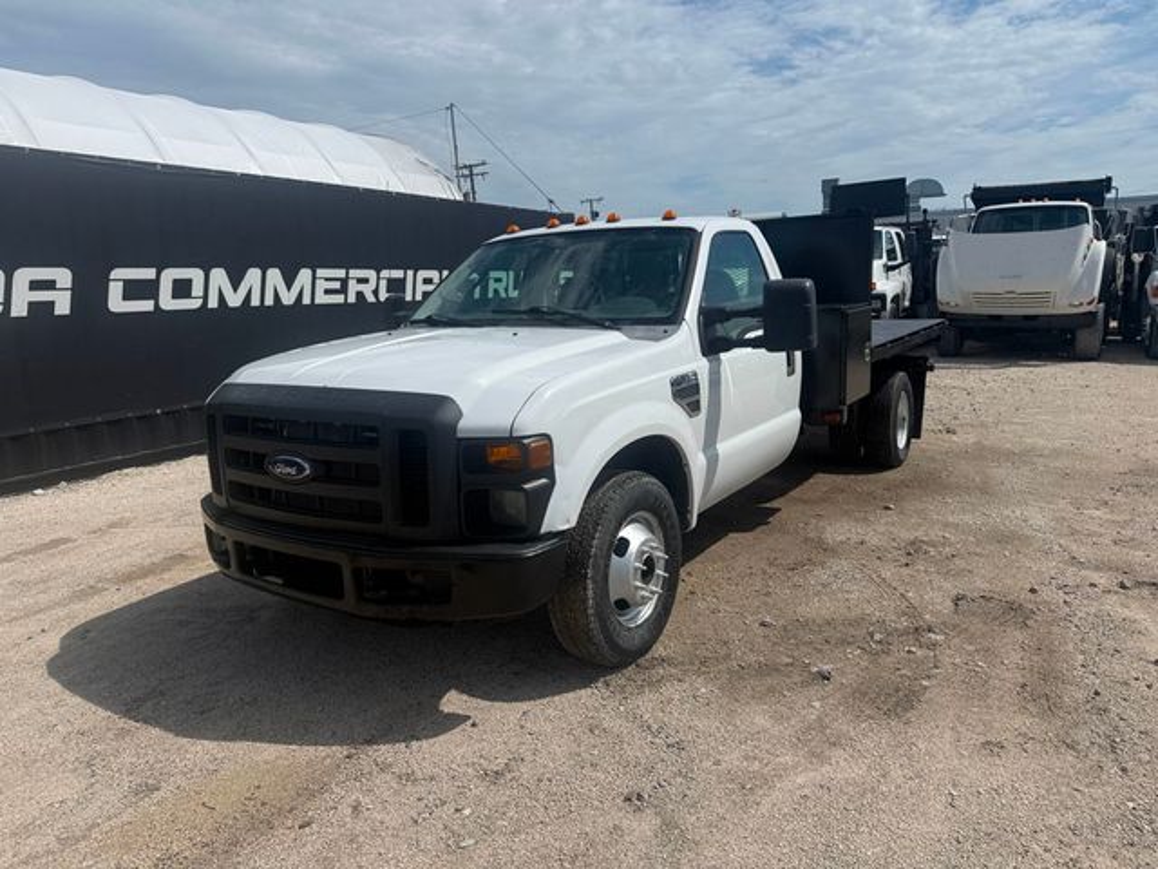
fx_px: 803
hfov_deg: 71.6
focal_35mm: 24
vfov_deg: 56.8
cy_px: 434
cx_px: 579
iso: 80
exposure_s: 1/10309
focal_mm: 6.76
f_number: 1.78
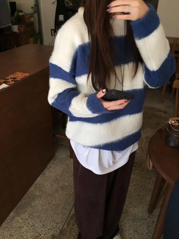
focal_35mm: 29
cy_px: 120
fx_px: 200
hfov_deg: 48.2
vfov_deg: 61.7
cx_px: 90
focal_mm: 4.15
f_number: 2.2
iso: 32
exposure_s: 1/60
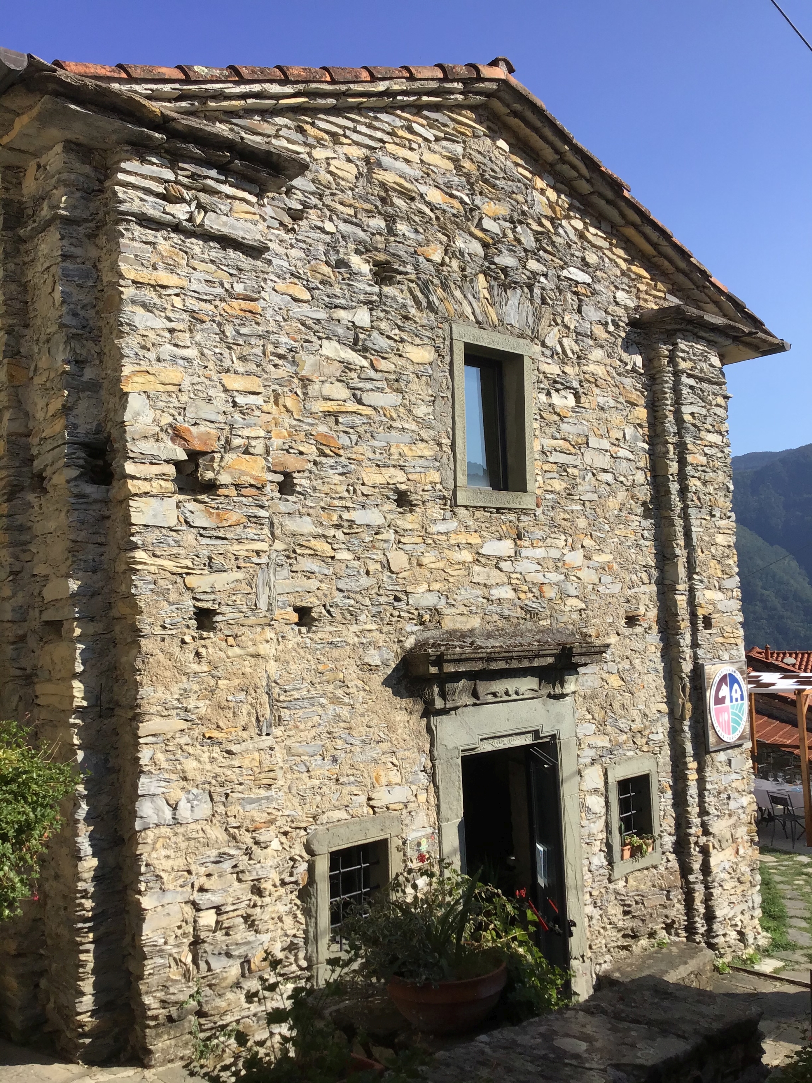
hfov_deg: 45.4
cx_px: 406
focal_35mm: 31
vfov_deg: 58.4
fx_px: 970
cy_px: 542
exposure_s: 1/1199
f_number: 2.4
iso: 25
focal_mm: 3.3
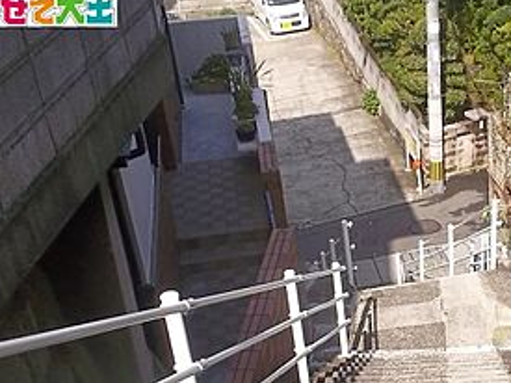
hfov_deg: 30.6
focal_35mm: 60
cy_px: 288
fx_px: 885
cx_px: 468
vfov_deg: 24.1
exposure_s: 1/250
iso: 80
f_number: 5.6
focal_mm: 4.1
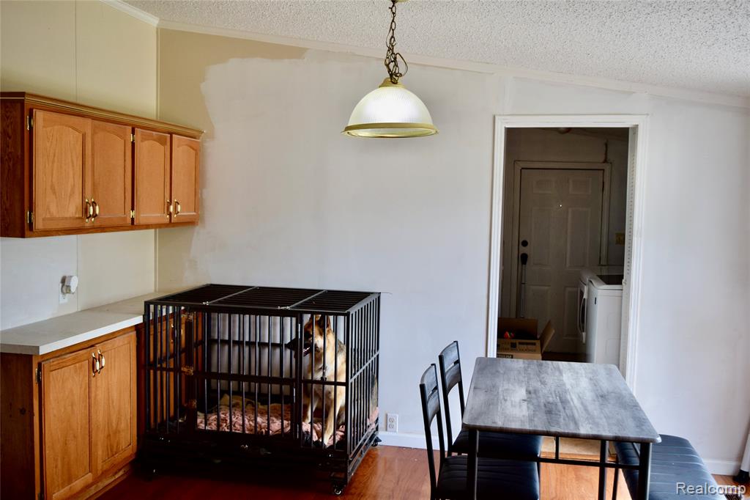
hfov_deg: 57.2
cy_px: 250
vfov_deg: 39.9
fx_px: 687
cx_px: 375
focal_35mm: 33
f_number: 5
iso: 400
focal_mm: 22
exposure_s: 1/100
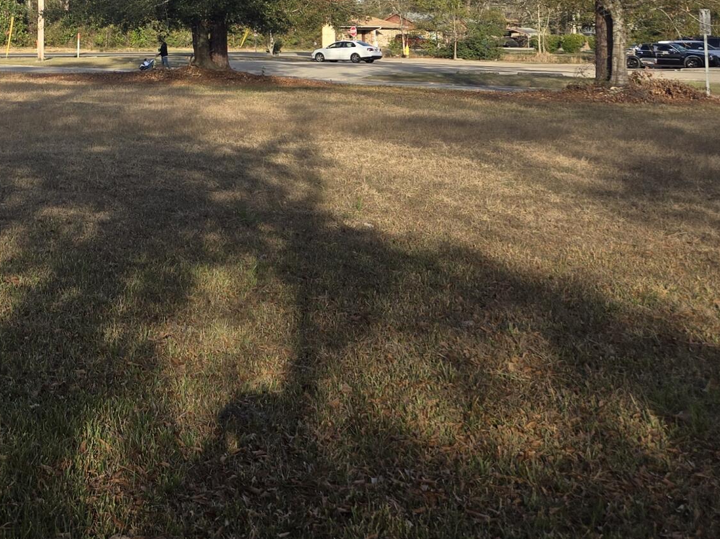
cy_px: -50
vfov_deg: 22.7
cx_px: -52
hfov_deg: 29.0
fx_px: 1269
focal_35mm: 61
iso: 25
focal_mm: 5.4
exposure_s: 1/989
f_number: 1.8
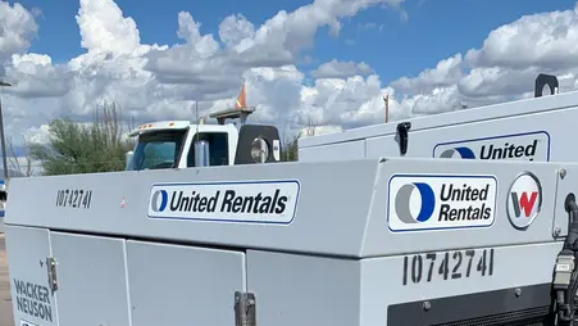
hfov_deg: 44.6
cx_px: 296
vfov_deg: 23.4
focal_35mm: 46
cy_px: 410
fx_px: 705
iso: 25
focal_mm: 4.25
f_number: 1.8
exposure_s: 1/3521
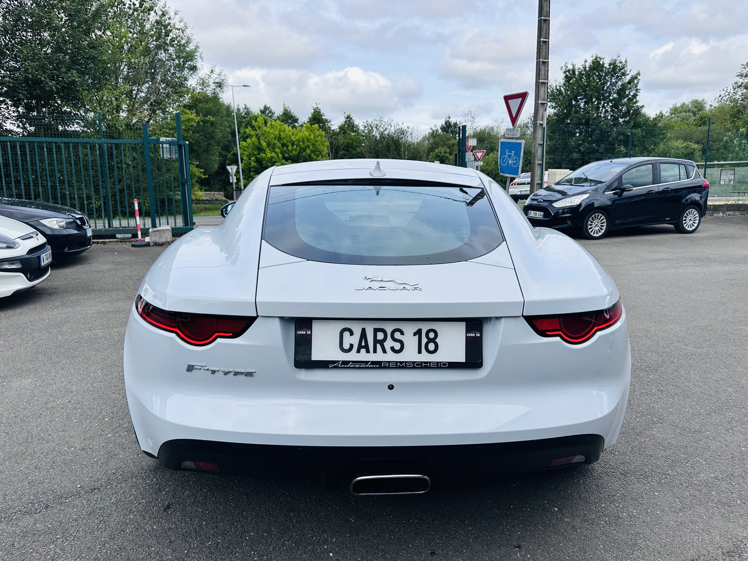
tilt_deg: -8.9
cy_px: 280
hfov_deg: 71.6
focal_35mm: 24
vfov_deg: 56.8
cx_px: 374
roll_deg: -0.9
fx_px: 519
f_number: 1.78
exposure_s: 1/4545
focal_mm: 6.86
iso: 80
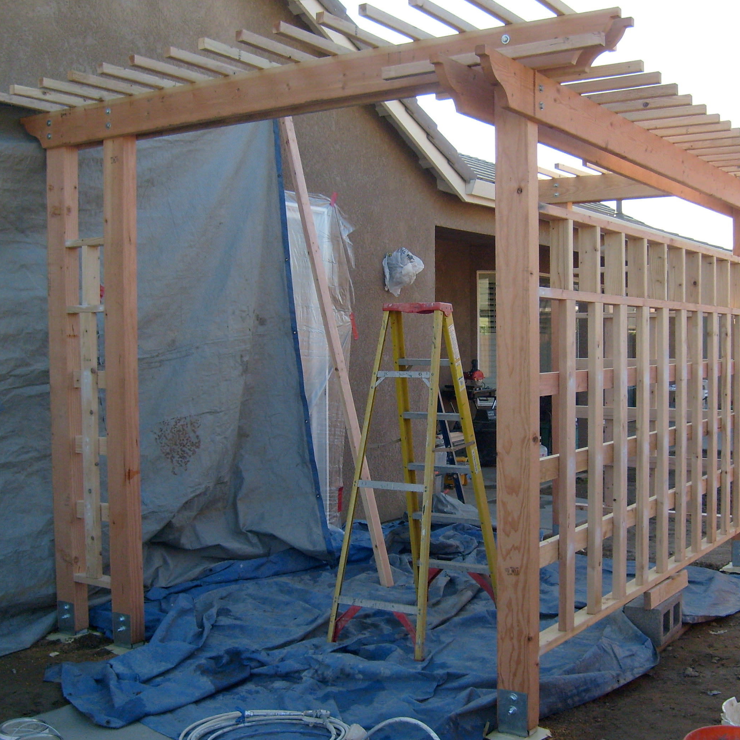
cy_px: 373
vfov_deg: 40.0
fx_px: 1016
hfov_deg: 39.9
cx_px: 437
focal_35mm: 42
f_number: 7.1
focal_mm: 5.8
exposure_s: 1/90
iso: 80
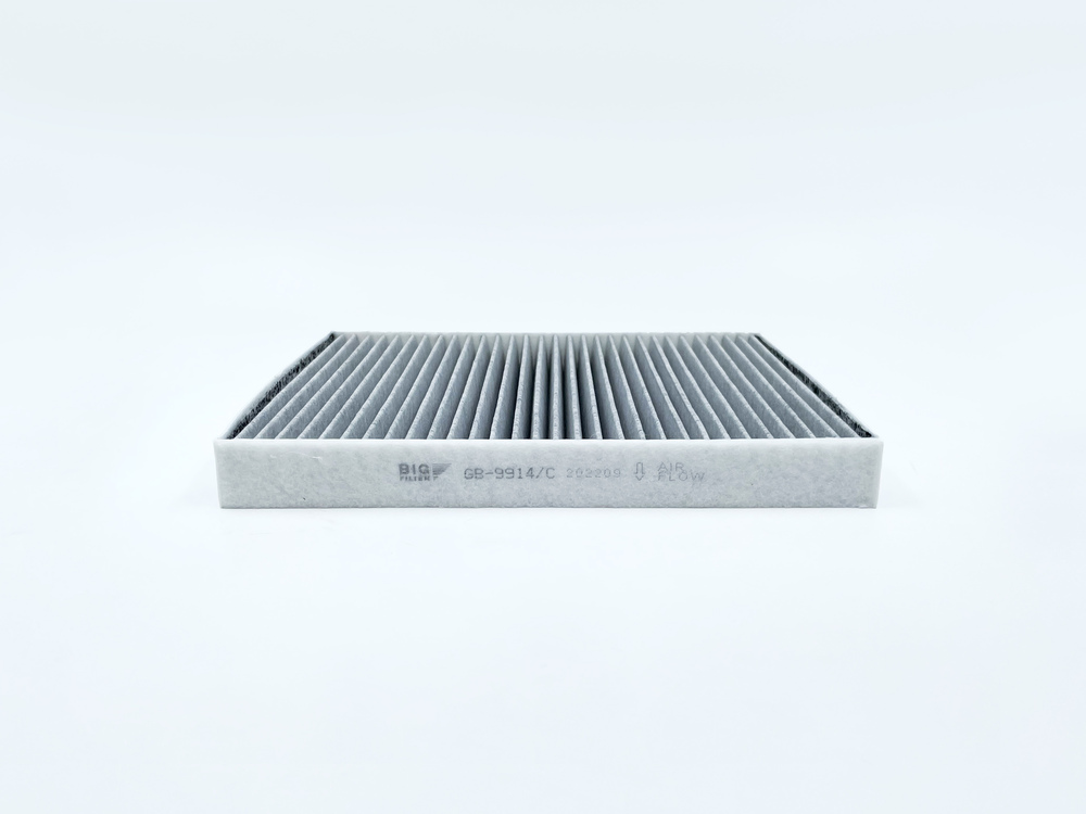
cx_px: 543
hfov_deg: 67.3
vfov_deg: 53.1
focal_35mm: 26
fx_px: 816
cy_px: 407
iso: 32
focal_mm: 4.2
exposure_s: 1/1247
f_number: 1.6
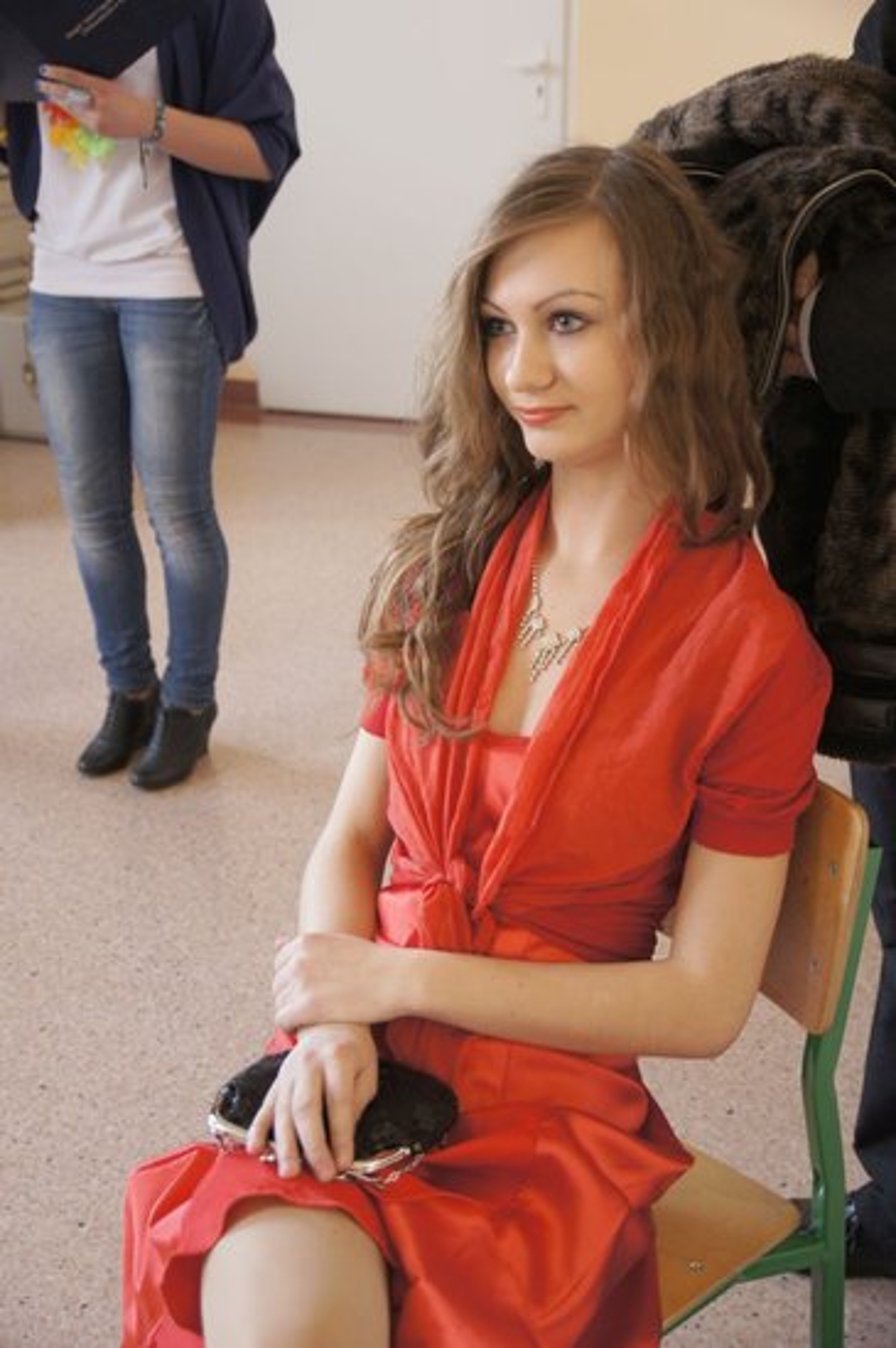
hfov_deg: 31.8
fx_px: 1571
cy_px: 674
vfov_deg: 46.4
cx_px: 448
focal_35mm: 42
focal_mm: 28
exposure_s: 1/50
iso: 400
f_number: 3.5
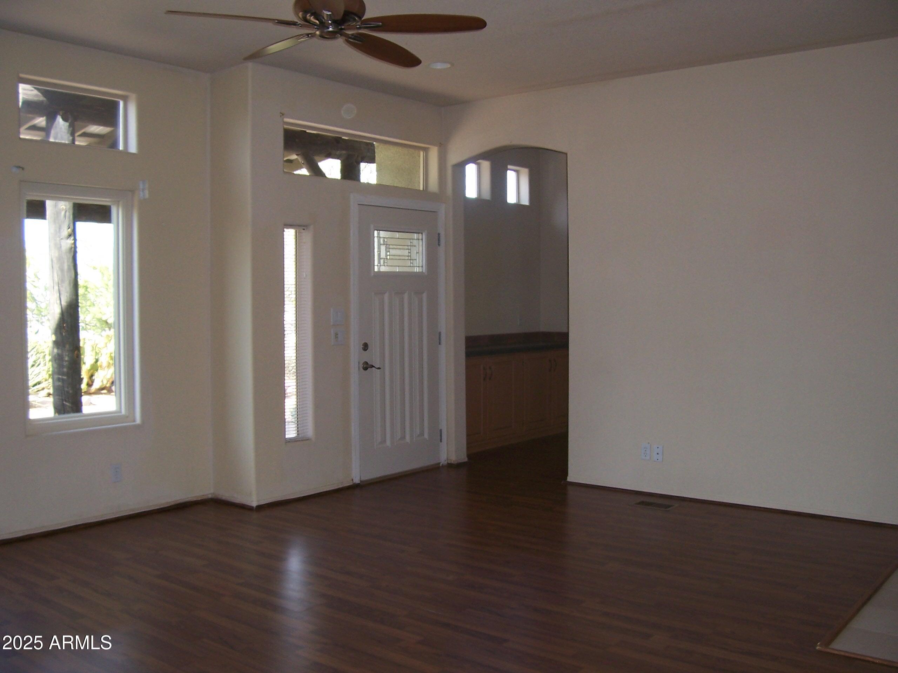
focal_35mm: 34
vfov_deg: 41.8
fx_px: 882
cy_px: 336
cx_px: 449
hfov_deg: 54.0
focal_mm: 5.6
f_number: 2.7
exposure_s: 1/60
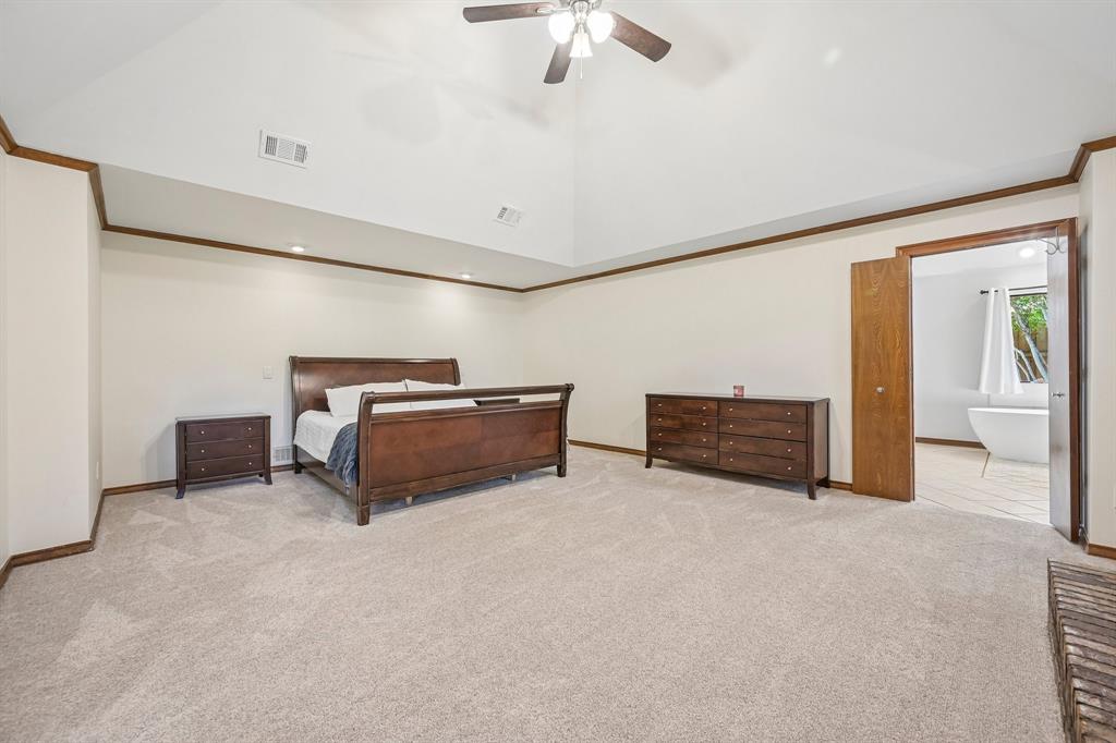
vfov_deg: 81.2
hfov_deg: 104.3
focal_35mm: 14
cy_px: 372
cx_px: 558
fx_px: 434
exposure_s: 1/3.33
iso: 250
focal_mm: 14
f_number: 9
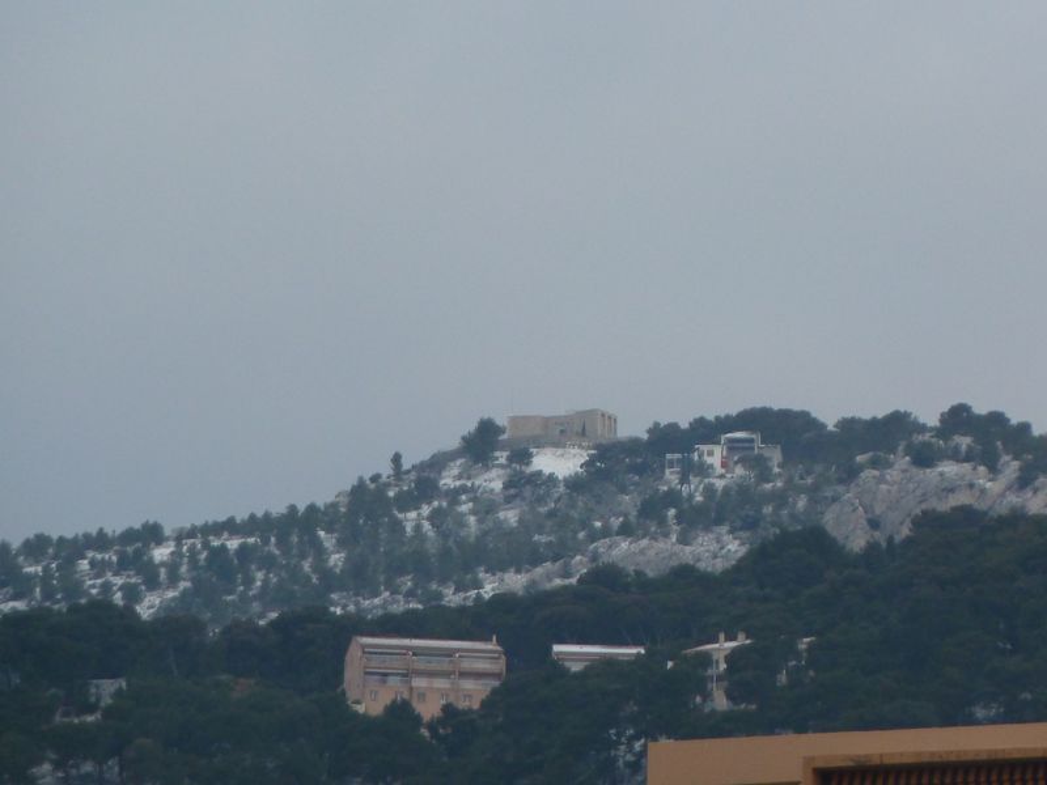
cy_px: 392
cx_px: 524
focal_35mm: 399
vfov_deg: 3.7
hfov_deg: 5.0
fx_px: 12068
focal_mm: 49.2
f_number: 4.9
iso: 200
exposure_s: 1/125
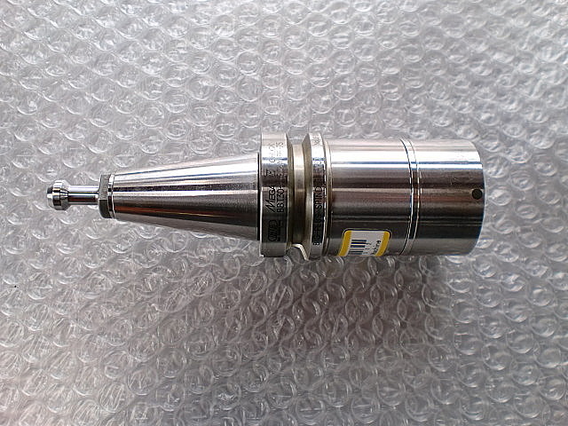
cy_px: 213
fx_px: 574
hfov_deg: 52.6
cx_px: 284
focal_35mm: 35
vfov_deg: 40.7
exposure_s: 1/100
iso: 64
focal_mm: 6.3
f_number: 3.1
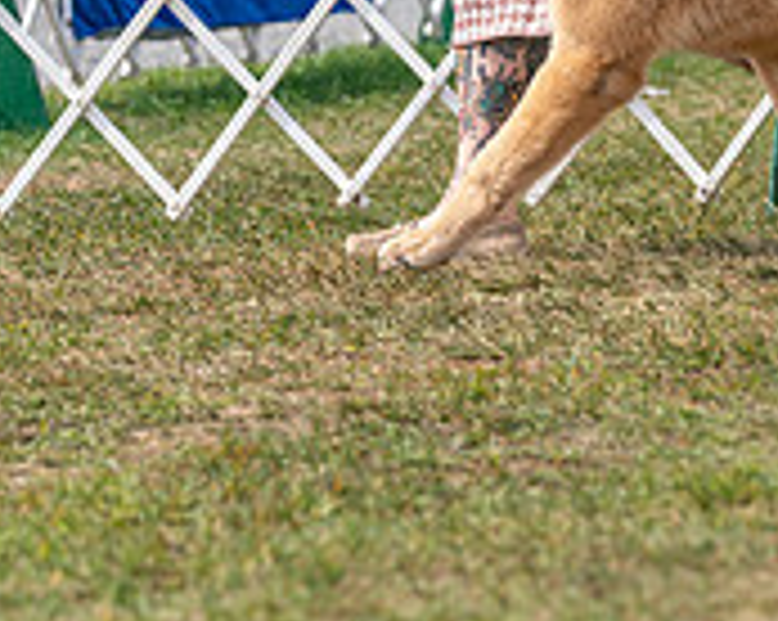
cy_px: -369
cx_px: 686
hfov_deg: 3.4
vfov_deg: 2.7
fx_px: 13018
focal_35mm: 566
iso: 400
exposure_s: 1/2000
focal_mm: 154
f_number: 4
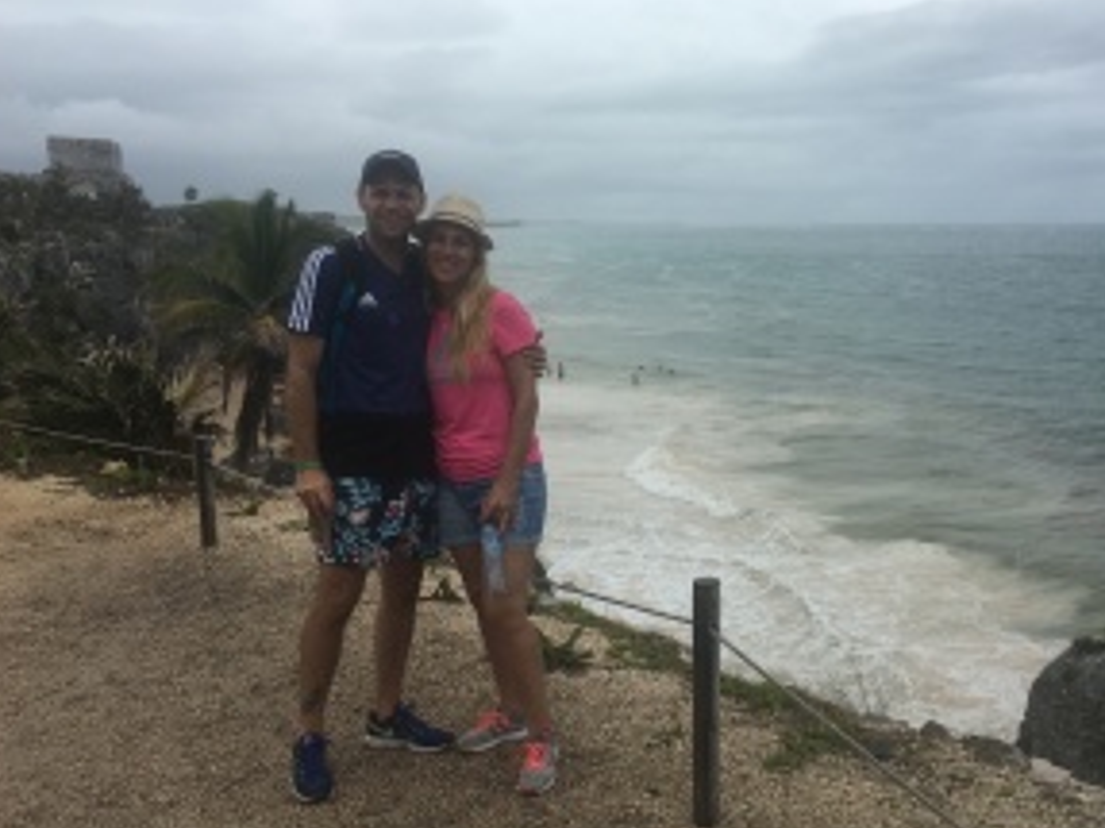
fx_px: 1181
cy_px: 420
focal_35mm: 37
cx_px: 670
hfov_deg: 49.8
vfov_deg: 38.6
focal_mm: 4.15
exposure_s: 1/986
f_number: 2.2
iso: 25
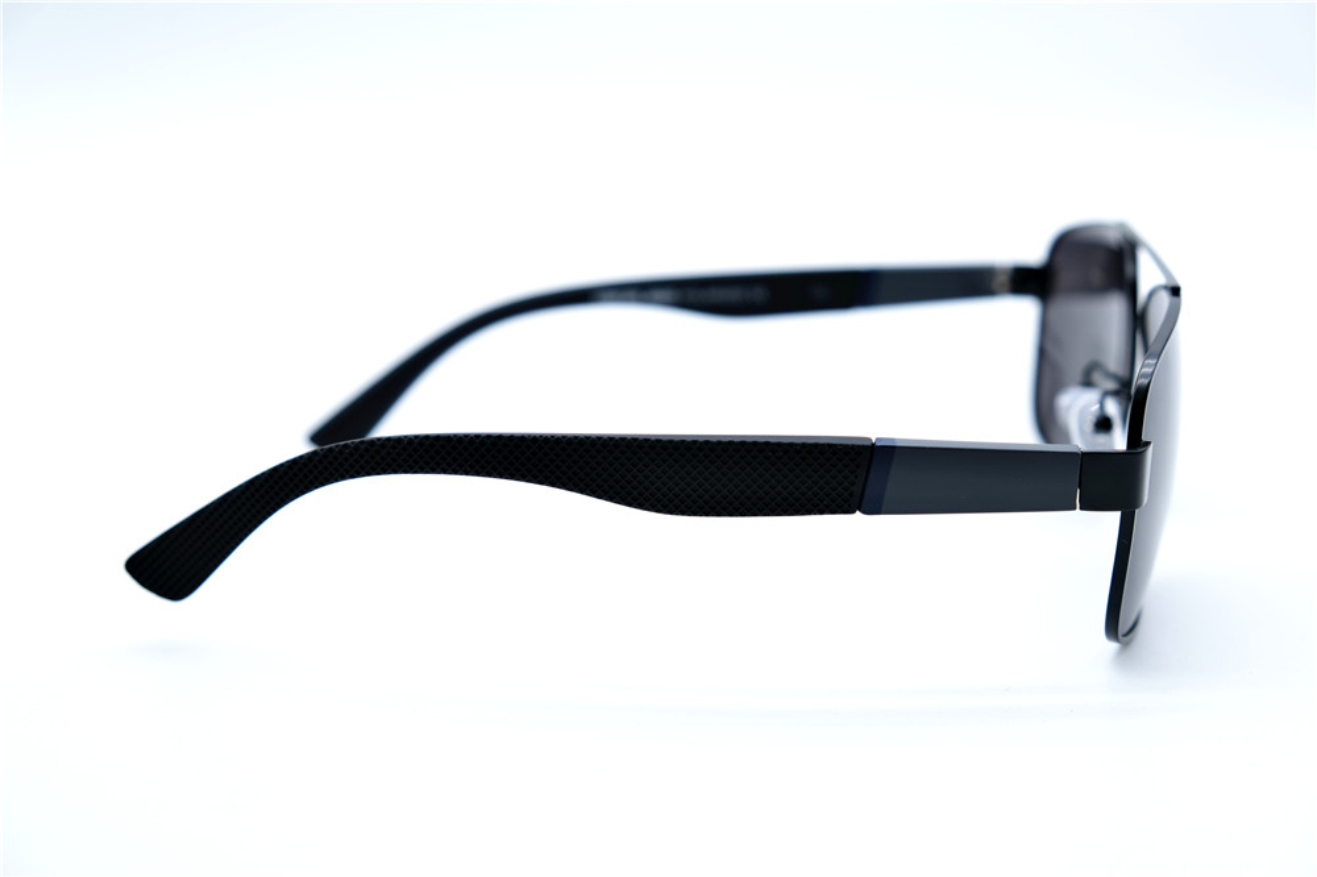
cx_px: 658
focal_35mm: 61
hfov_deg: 32.9
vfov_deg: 22.2
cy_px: 438
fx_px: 2231
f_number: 5.6
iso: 160
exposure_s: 1/140
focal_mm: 40.7
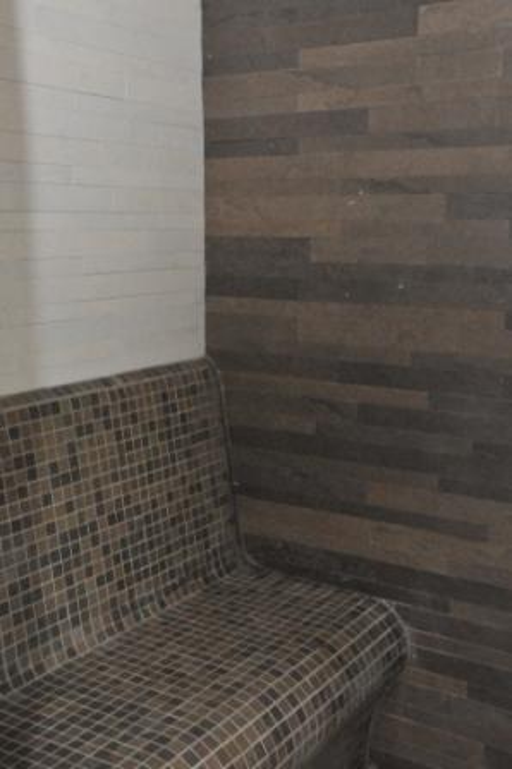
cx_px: 256
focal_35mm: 46
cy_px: 384
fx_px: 993
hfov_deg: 28.9
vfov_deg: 42.4
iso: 3200
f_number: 10
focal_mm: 31
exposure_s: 1/60
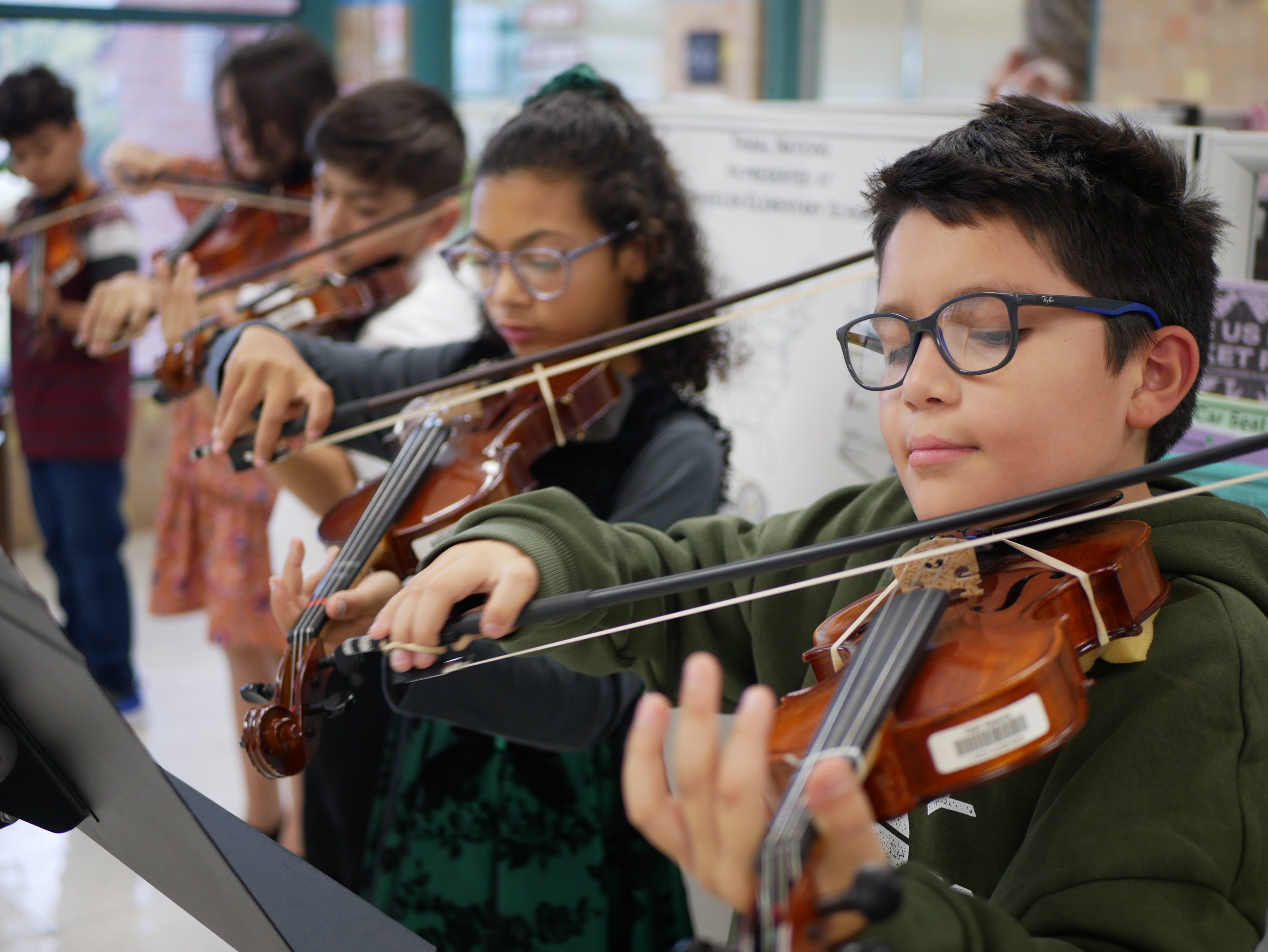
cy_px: 476
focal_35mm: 50
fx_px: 1832
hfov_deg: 38.2
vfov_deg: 29.1
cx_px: 634
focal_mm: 25
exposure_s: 1/60
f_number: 1.7
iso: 200
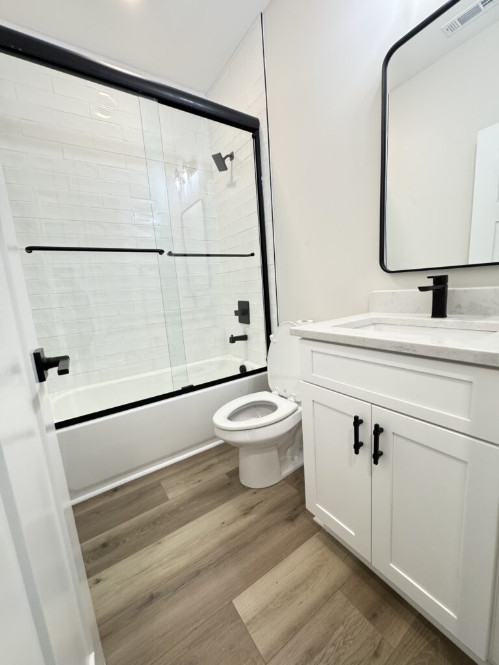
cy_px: 332
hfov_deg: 85.7
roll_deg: +4.1
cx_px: 250
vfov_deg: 102.1
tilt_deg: -8.4
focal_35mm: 14
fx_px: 269
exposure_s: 1/60
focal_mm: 2.22
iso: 320
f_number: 2.2
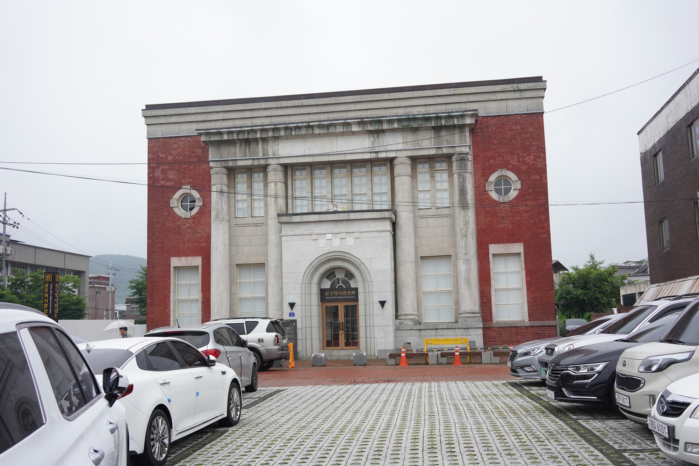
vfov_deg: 37.9
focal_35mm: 35
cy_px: 233
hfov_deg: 54.4
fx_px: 680
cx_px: 350
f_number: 7.1
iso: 400
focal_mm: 35
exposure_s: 1/100
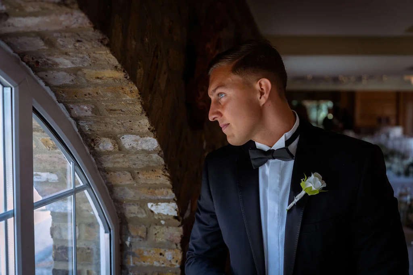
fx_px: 470
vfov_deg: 32.6
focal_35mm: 41
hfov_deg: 47.4
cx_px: 206
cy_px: 138
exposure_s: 1/200
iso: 250
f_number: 2.8
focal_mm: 41
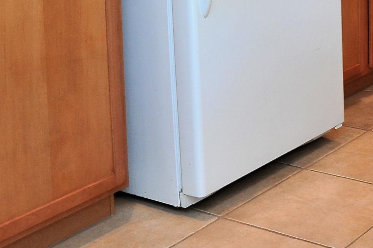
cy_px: -86
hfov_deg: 23.1
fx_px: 859
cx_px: 403
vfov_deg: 15.5
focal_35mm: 83
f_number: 8
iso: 1000
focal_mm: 26
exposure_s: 1/30
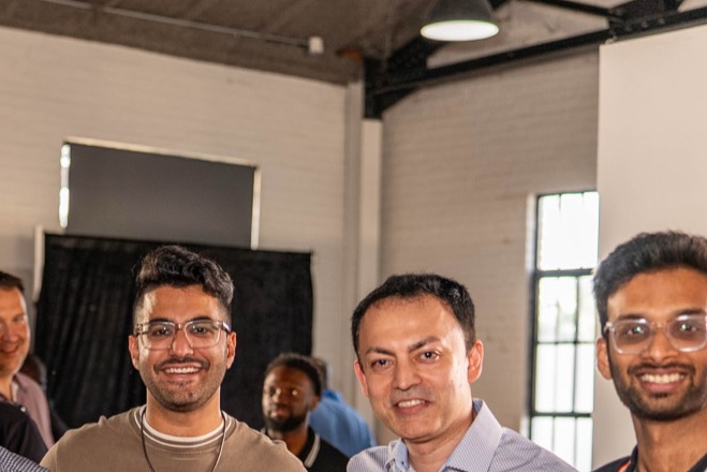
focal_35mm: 85
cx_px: 111
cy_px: 527
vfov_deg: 15.6
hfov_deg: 23.4
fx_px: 1670
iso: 250
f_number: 2
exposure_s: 1/125
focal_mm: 35
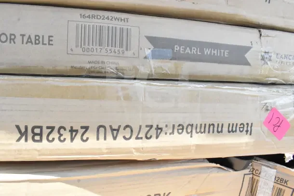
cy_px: 98
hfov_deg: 67.4
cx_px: 147
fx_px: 221
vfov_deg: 48.0
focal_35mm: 27
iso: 6400
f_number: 16
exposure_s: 1/1000
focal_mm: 18
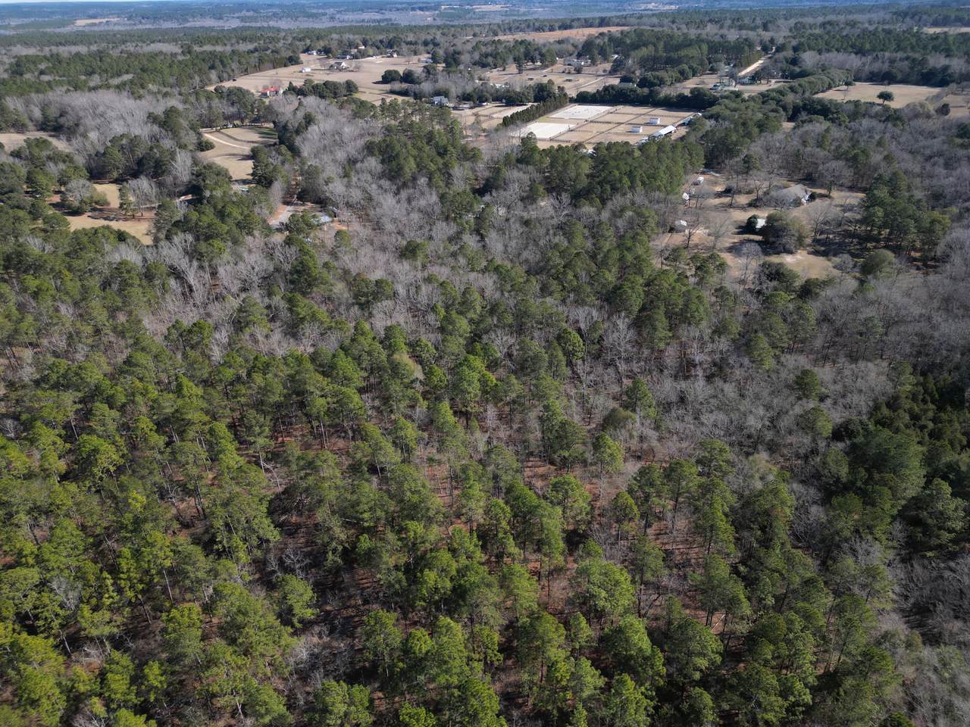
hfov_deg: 71.6
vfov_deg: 56.8
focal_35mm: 24
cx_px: 485
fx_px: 673
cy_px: 364
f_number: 1.7
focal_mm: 6.72
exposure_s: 1/1600
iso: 110
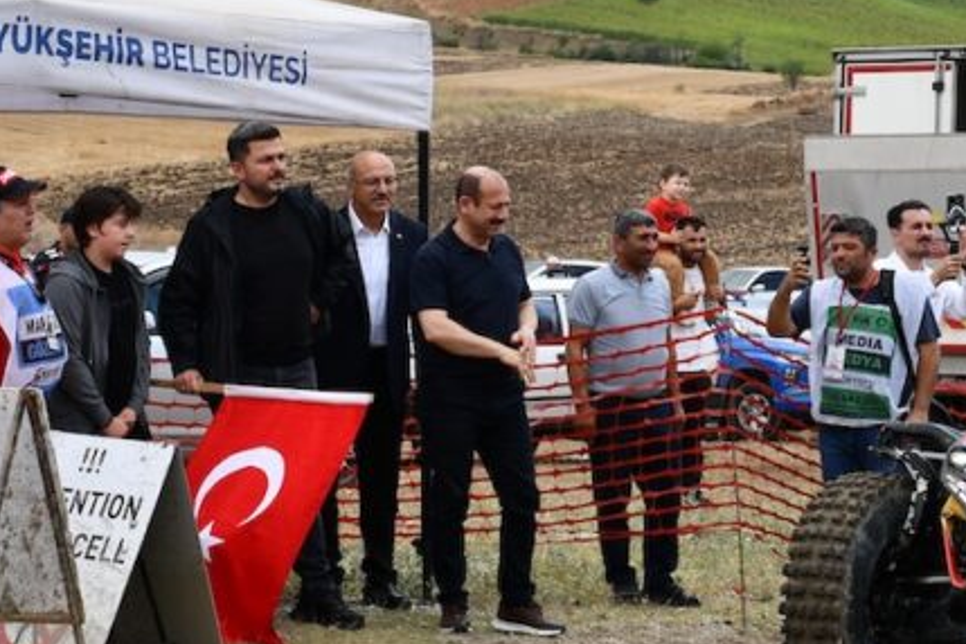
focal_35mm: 172
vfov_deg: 8.0
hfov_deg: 11.9
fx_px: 4615
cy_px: 211
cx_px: 842
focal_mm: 48
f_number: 10
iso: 250
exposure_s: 1/400
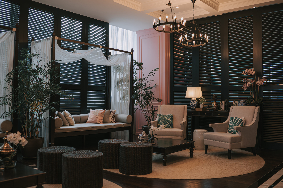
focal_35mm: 35
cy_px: 94
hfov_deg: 54.5
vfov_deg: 37.8
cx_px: 142
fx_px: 275
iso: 200
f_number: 2.8
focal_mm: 35
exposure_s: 1/60
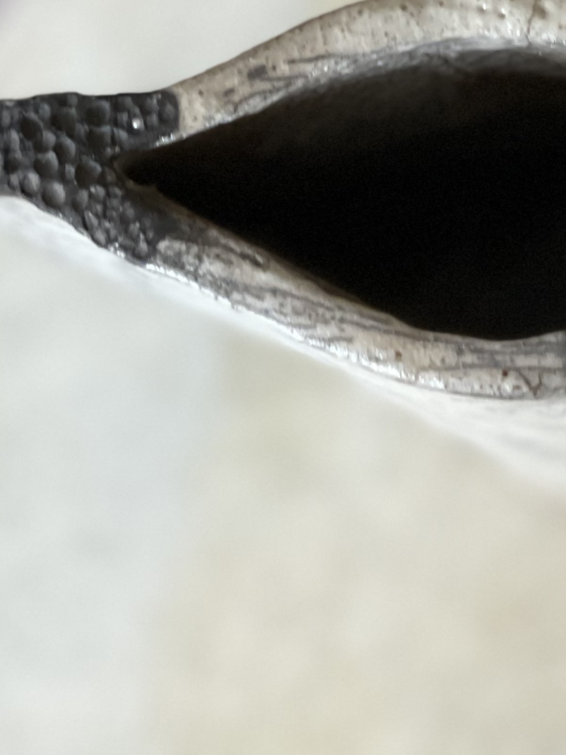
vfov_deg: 12.2
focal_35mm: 161
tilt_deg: -76.4
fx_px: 3510
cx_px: 659
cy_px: 89
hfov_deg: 9.1
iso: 200
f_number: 2.2
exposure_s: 1/40
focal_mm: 7.5
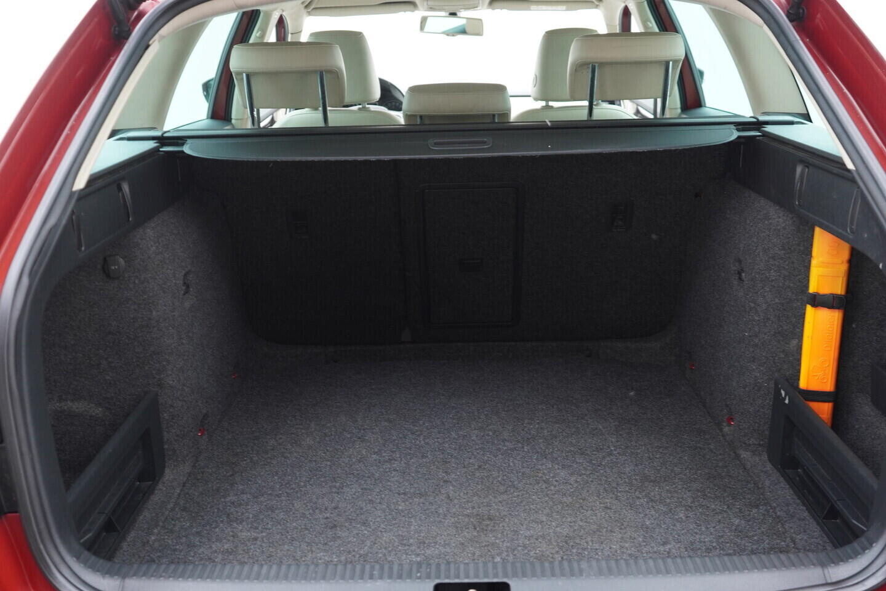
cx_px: 443
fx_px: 886
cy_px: 296
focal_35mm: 36
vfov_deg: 36.9
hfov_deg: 53.1
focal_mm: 24
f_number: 2.8
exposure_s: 1/40
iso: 500
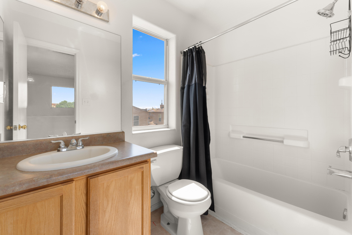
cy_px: 118
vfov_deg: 77.3
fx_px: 147
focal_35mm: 15
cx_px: 176
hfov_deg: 100.4
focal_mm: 10
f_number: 8
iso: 100
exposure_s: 1/13
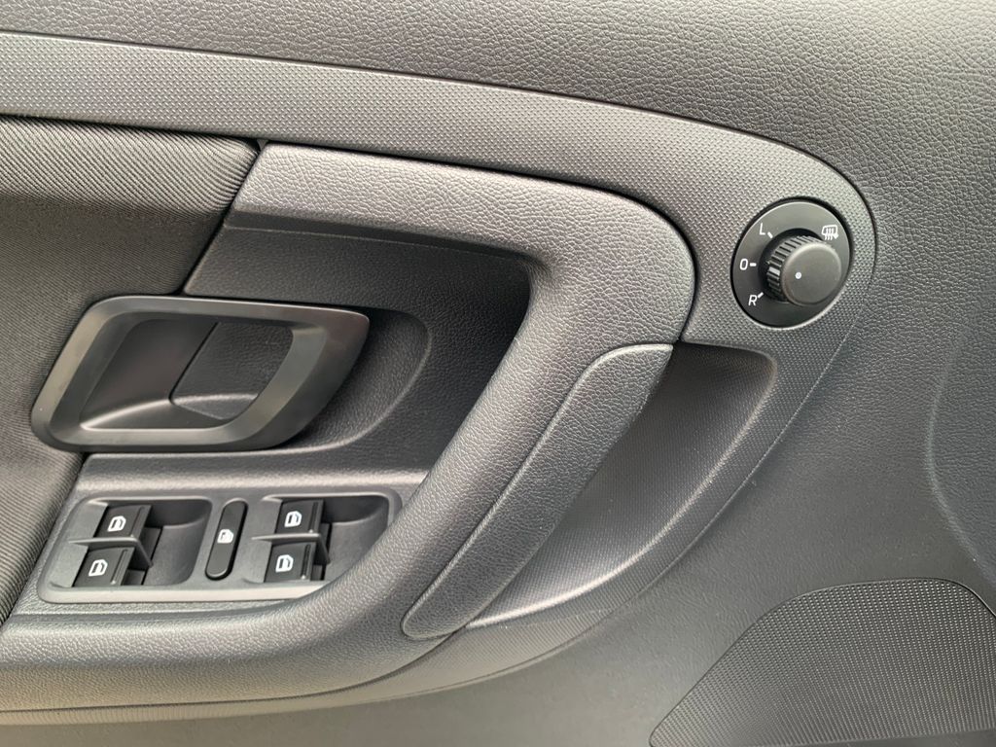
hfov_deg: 67.3
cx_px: 498
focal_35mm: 26
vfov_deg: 53.1
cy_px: 374
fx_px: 748
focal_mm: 4.25
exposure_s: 1/108
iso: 100
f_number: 1.8
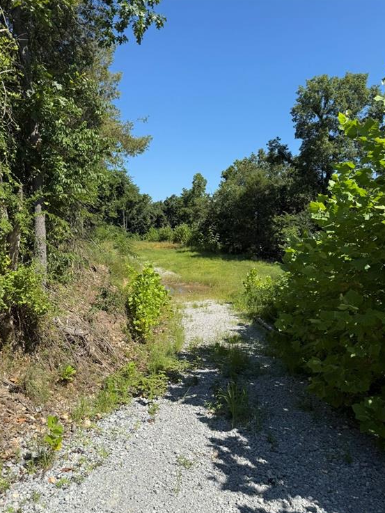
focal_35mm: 25
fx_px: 371
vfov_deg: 69.4
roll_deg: +0.2
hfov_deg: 54.9
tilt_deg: -5.9
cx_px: 193
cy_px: 263
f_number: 1.78
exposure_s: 1/3759
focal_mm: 6.76
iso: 80
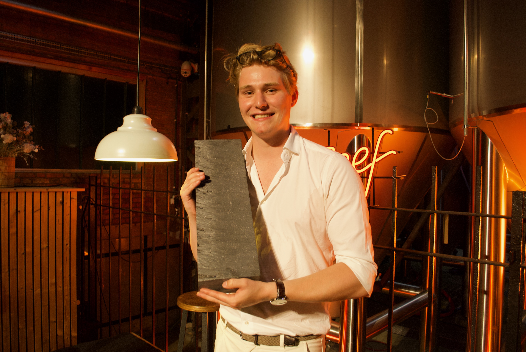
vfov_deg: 48.0
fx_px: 395
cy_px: 176
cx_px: 263
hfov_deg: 67.3
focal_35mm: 27
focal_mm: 18
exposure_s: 1/20
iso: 400
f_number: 3.5
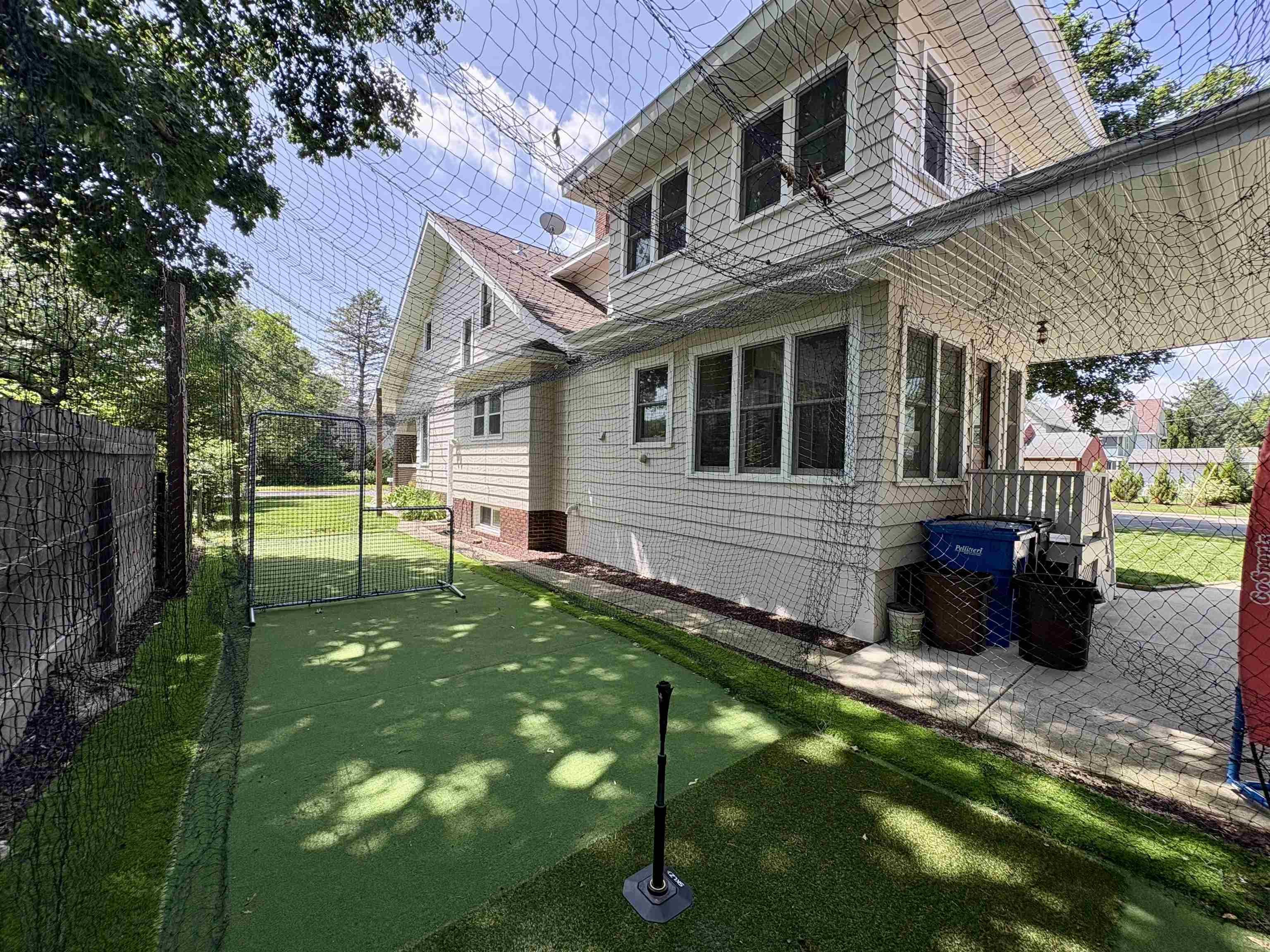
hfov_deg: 102.1
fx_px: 514
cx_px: 635
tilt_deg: -0.6
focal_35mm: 14
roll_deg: -0.8
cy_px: 476
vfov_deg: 85.7
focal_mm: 2.22
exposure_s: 1/317
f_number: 2.2
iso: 64
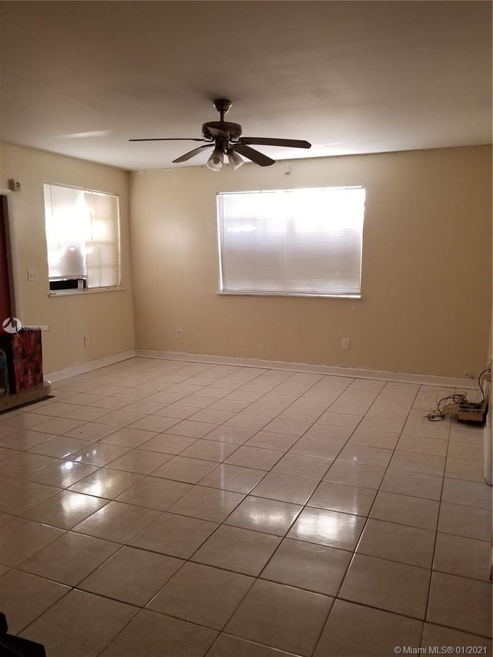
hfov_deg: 53.1
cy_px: 328
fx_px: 494
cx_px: 246
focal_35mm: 26
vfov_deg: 67.3
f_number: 1.7
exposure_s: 1/27
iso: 200
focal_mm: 4.3
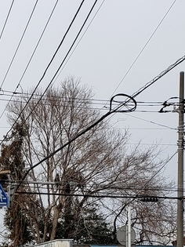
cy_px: 270
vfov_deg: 19.1
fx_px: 706
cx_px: -42
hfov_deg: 14.4
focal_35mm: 99
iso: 50
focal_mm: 4.3
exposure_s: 1/1265
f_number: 2.4
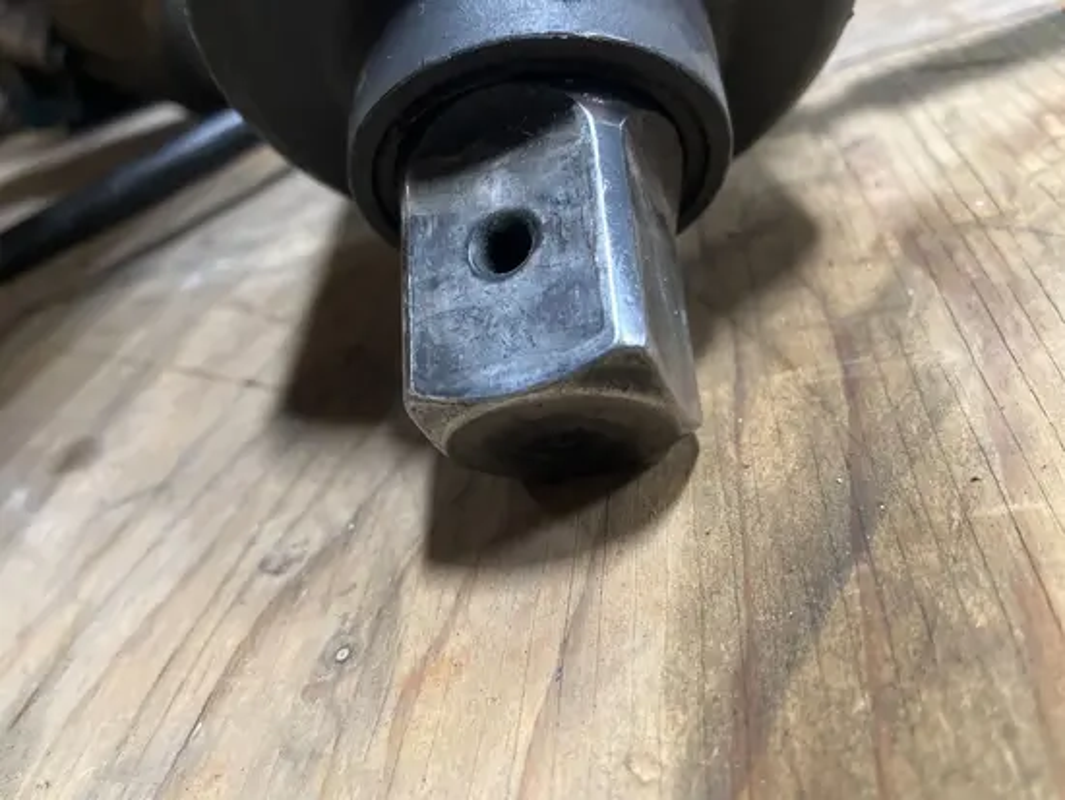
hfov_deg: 67.3
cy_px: 400
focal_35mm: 26
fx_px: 800
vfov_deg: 53.1
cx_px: 532
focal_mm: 5.1
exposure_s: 1/60
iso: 400
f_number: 1.6
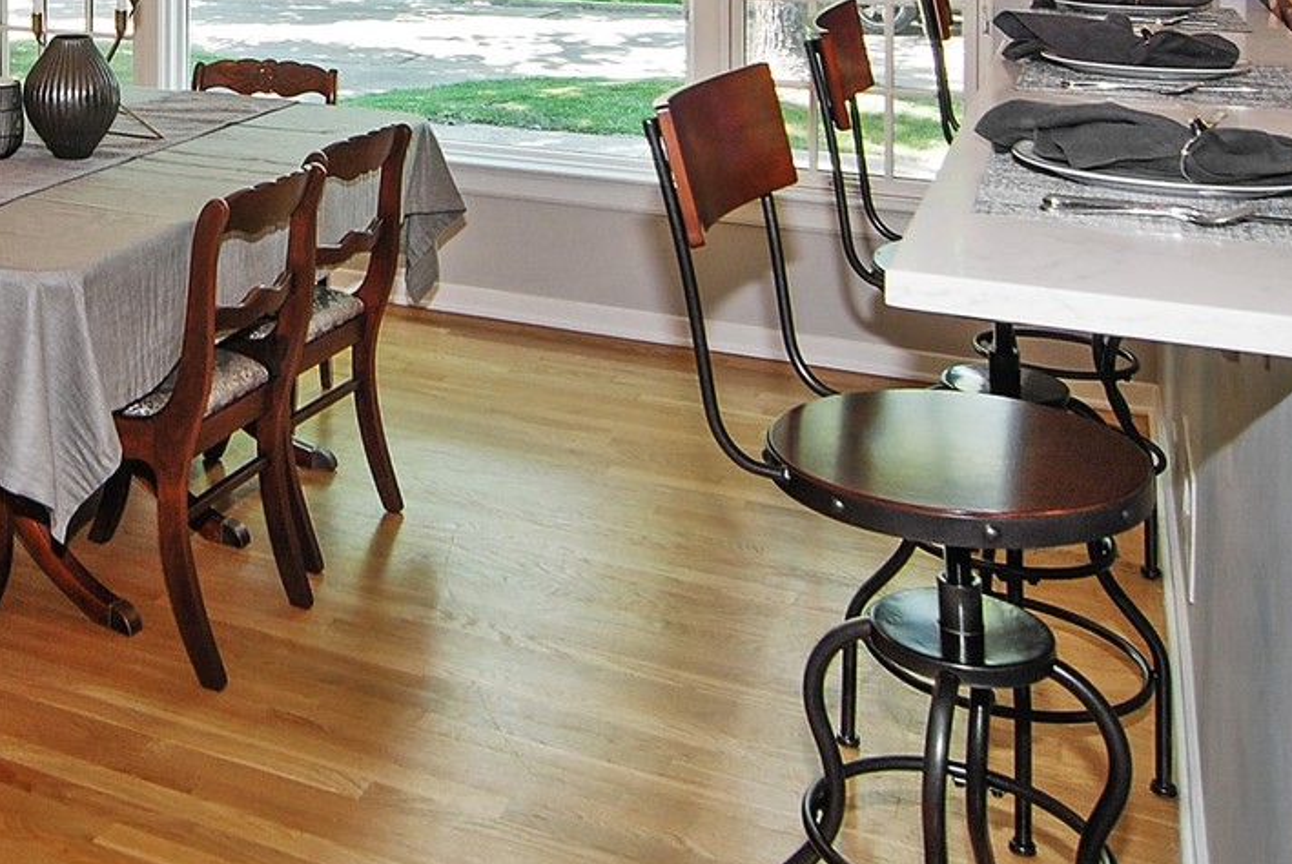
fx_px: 1473
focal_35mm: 41
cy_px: -13
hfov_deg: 44.5
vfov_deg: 30.3
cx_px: 215
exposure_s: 1/13
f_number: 5.6
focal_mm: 12
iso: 100
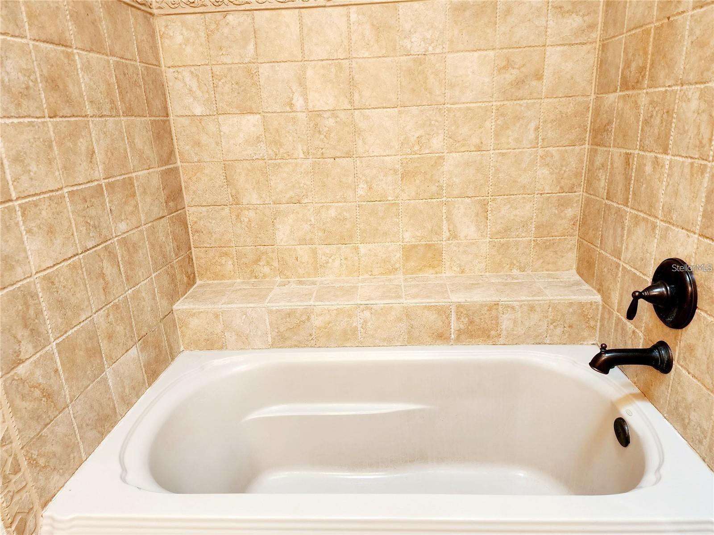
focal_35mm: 23
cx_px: 357
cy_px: 268
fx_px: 474
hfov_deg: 73.9
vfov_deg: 58.9
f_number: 1.8
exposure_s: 1/120
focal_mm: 6.4
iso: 400
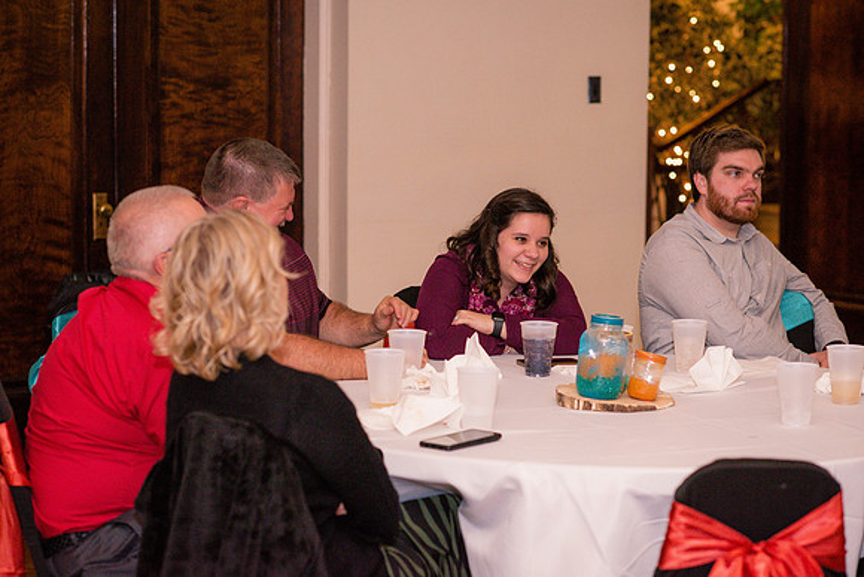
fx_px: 2040
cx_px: 432
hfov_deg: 23.9
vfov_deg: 16.1
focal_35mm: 85
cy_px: 288
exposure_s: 1/250
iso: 640
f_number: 3.2
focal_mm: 85
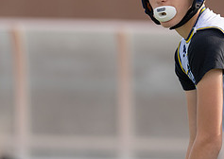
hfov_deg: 3.8
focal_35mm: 530
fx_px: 3363
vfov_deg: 2.7
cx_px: 209
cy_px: 93
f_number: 2.8
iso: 100
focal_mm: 185
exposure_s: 1/1600
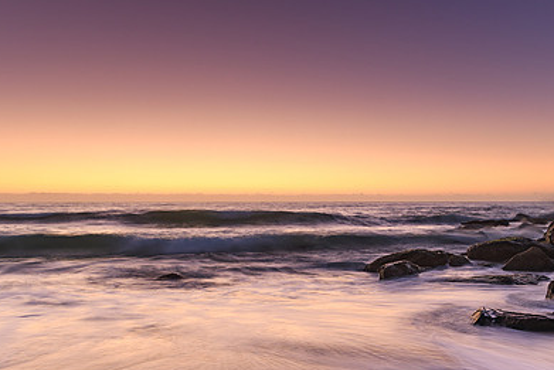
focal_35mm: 36
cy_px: 254
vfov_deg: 36.4
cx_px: 288
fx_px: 554
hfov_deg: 53.1
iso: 100
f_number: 8
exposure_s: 1
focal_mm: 16
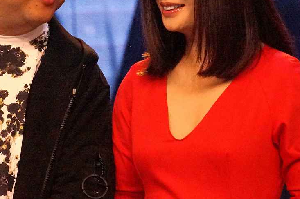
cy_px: 47
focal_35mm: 565
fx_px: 4703
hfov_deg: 3.7
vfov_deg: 2.4
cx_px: 122
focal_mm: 230
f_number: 9
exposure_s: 1/800
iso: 3200
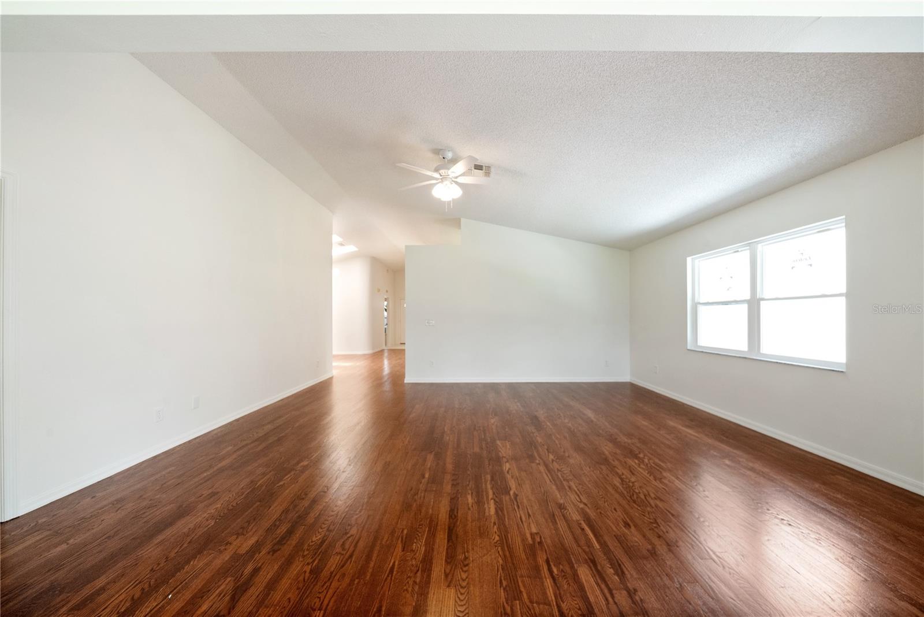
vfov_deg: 90.1
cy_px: 308
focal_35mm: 12
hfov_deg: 112.6
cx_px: 462
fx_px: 308
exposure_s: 1/30
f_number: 9
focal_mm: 12
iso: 2000
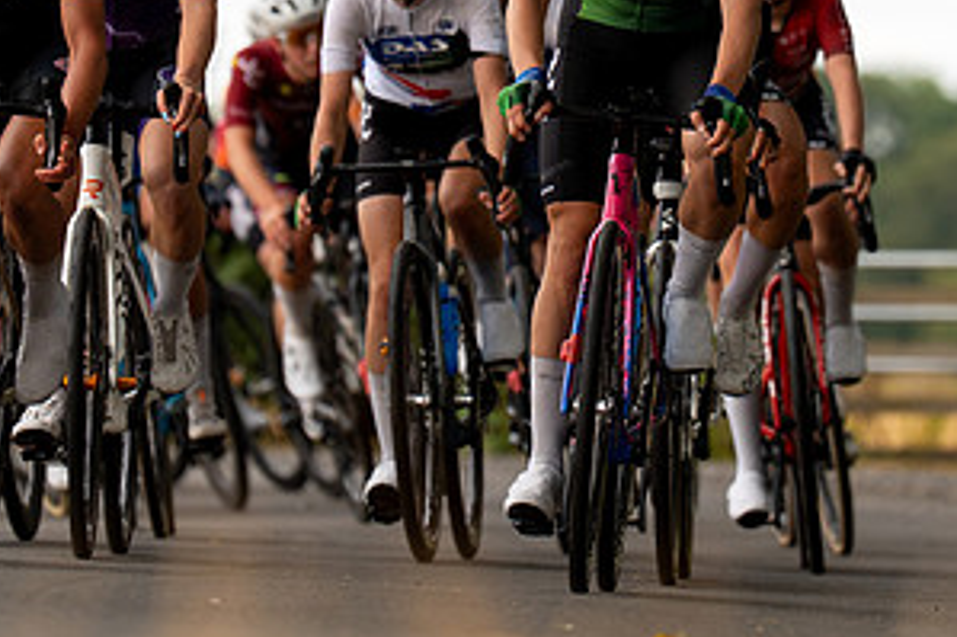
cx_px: 598
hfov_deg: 3.9
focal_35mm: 525
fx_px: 13948
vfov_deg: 2.6
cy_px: 137
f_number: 2.8
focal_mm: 167
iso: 400
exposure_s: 1/1000
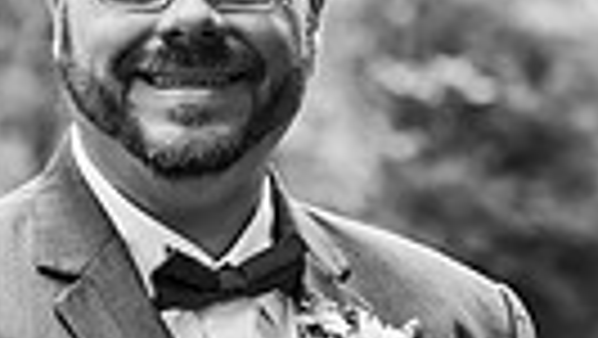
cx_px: 625
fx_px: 4189
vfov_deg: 4.6
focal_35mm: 264
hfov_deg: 8.1
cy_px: 383
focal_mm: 58
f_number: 2.8
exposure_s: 1/1000
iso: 500
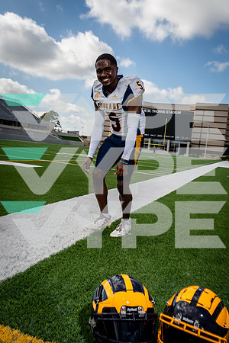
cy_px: 172
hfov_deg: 37.9
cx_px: 114
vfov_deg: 54.4
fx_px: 334
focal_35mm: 35
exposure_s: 1/250
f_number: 8
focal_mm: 35
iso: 125
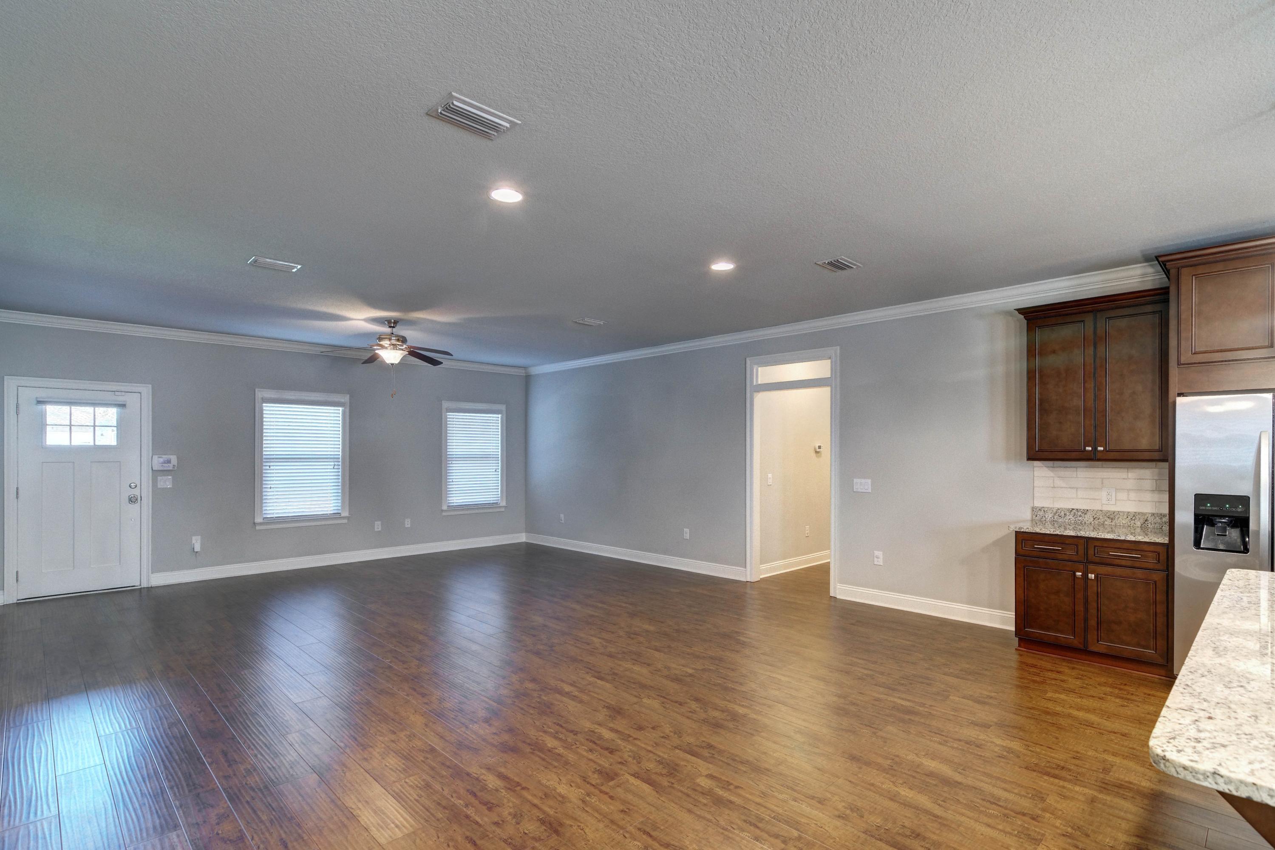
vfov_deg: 73.7
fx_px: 567
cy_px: 425
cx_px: 638
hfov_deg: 96.7
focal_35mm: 16
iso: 400
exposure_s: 1/30
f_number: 7.1
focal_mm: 11
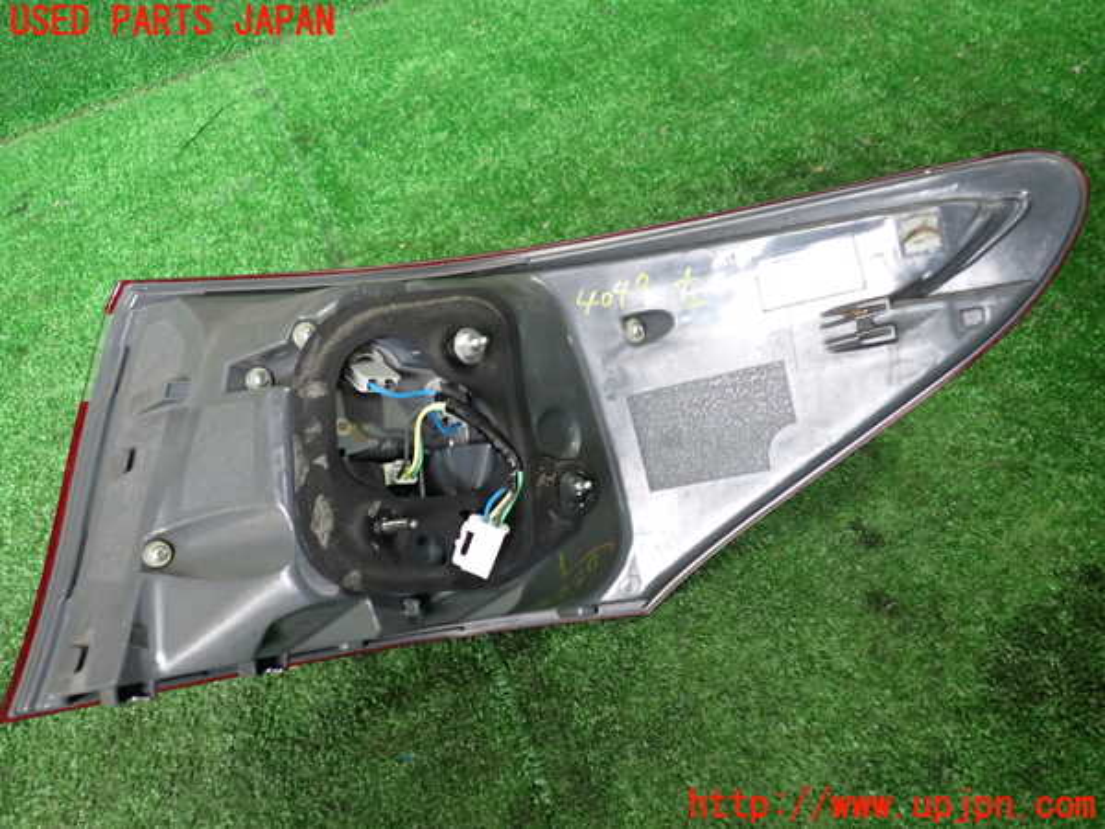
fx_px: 958
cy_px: 414
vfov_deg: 46.8
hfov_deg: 60.0
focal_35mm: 30
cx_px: 552
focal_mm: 5.4
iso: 500
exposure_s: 1/30
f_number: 2.3
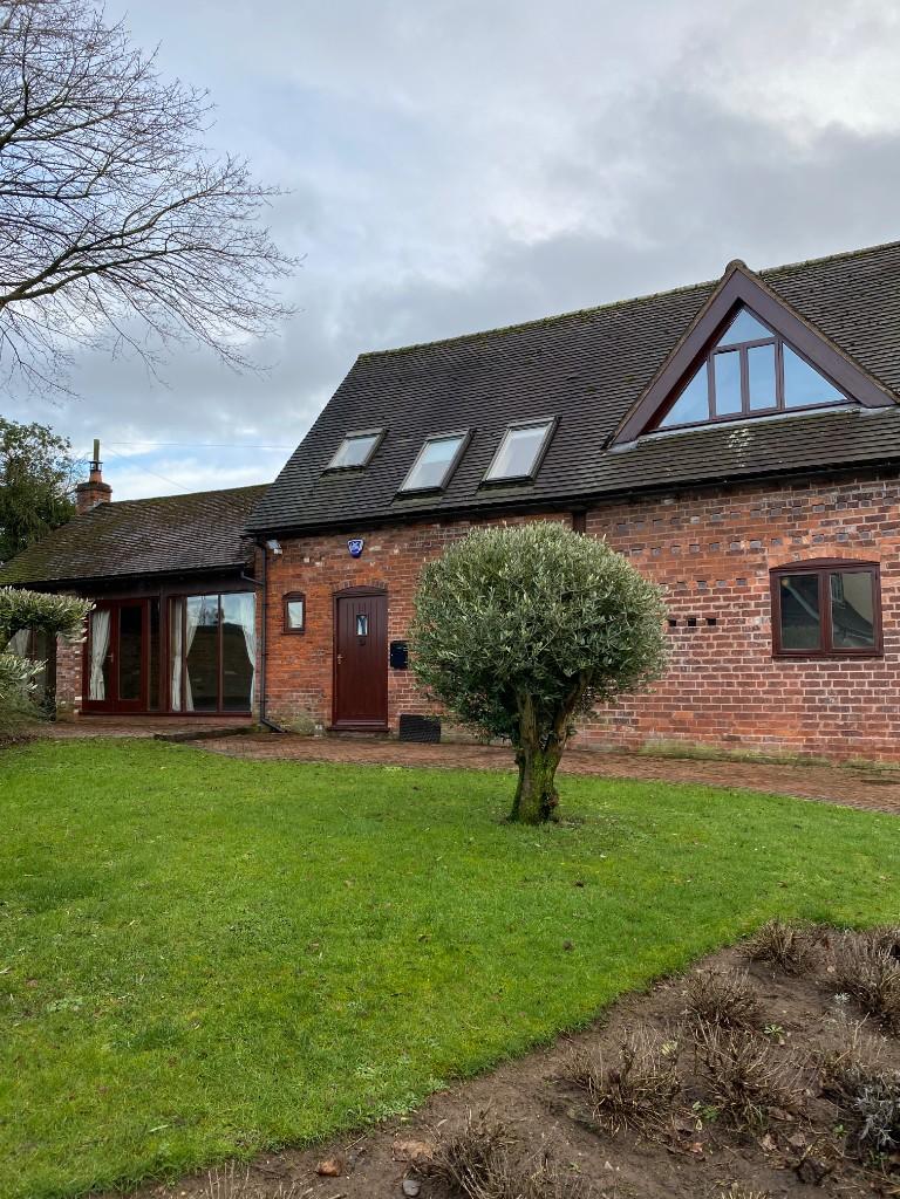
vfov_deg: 67.3
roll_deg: +0.4
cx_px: 450
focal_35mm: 26
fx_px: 901
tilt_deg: +5.0
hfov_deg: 53.1
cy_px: 600
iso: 32
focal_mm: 4.25
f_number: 1.8
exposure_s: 1/467
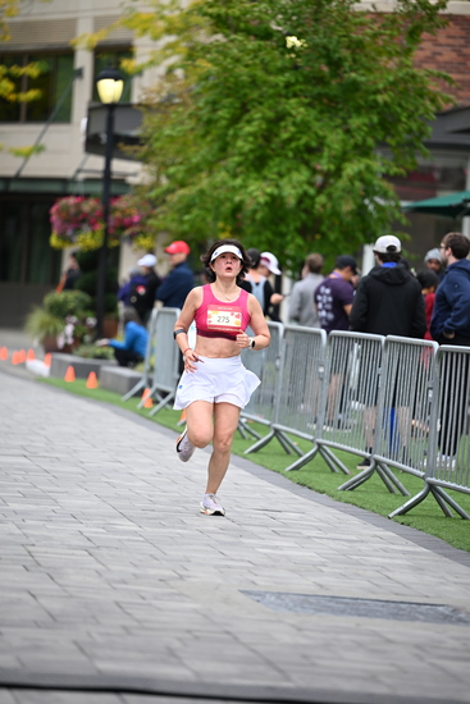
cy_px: 352
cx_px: 235
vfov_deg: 12.1
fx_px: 3327
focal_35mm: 170
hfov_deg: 8.1
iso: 640
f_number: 2.8
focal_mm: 170
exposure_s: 1/2000
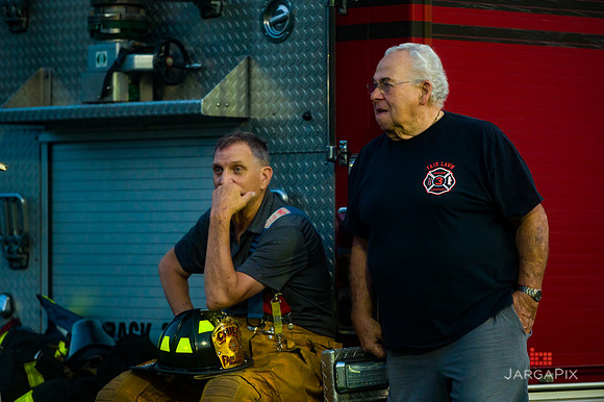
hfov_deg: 10.3
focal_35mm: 200
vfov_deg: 6.9
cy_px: 201
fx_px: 3354
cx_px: 302
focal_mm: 200
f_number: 3.2
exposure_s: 1/125
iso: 3200
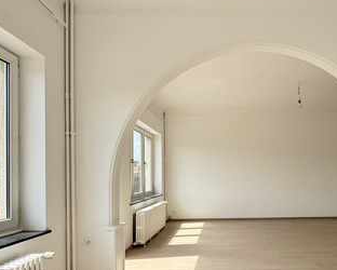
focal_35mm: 28
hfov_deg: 60.9
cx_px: 220
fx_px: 279
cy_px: 173
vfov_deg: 50.9
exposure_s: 1/408
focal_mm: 2.22
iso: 50
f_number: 2.2
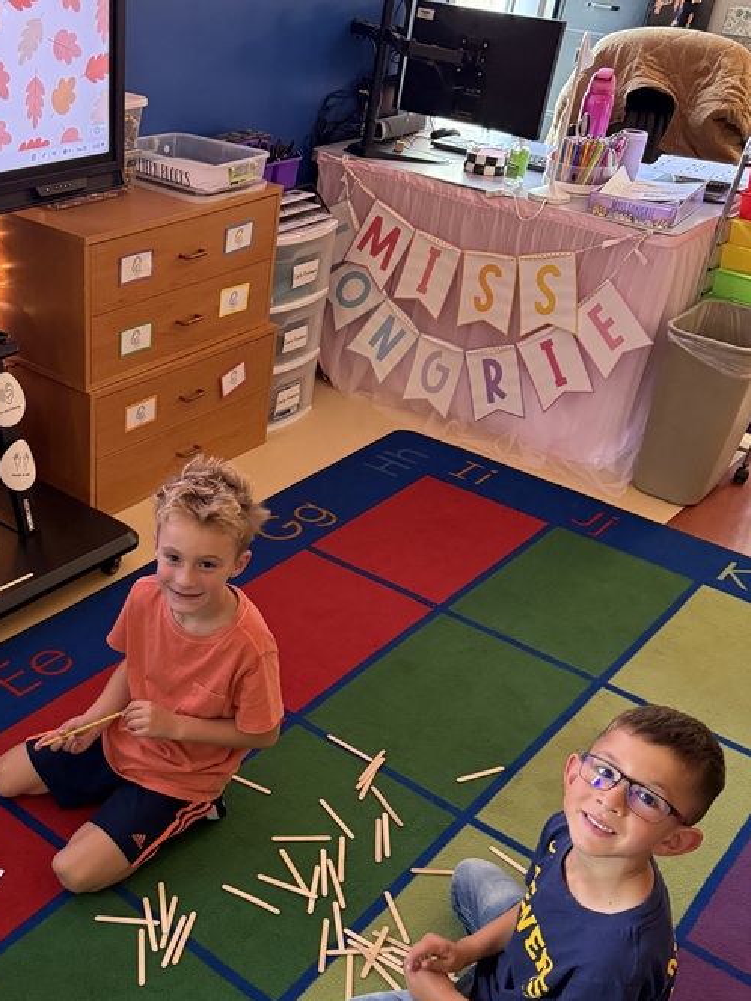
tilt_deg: -32.0
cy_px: 627
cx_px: 173
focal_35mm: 37
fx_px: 1070
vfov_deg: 49.6
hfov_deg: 37.6
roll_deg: -5.1
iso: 640
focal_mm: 6.76
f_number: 1.78
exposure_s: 1/40
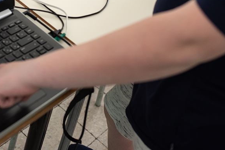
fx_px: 456
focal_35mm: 73
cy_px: -5
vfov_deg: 18.2
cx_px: 56
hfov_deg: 27.3
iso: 400
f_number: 3.5
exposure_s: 1/320
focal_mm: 35
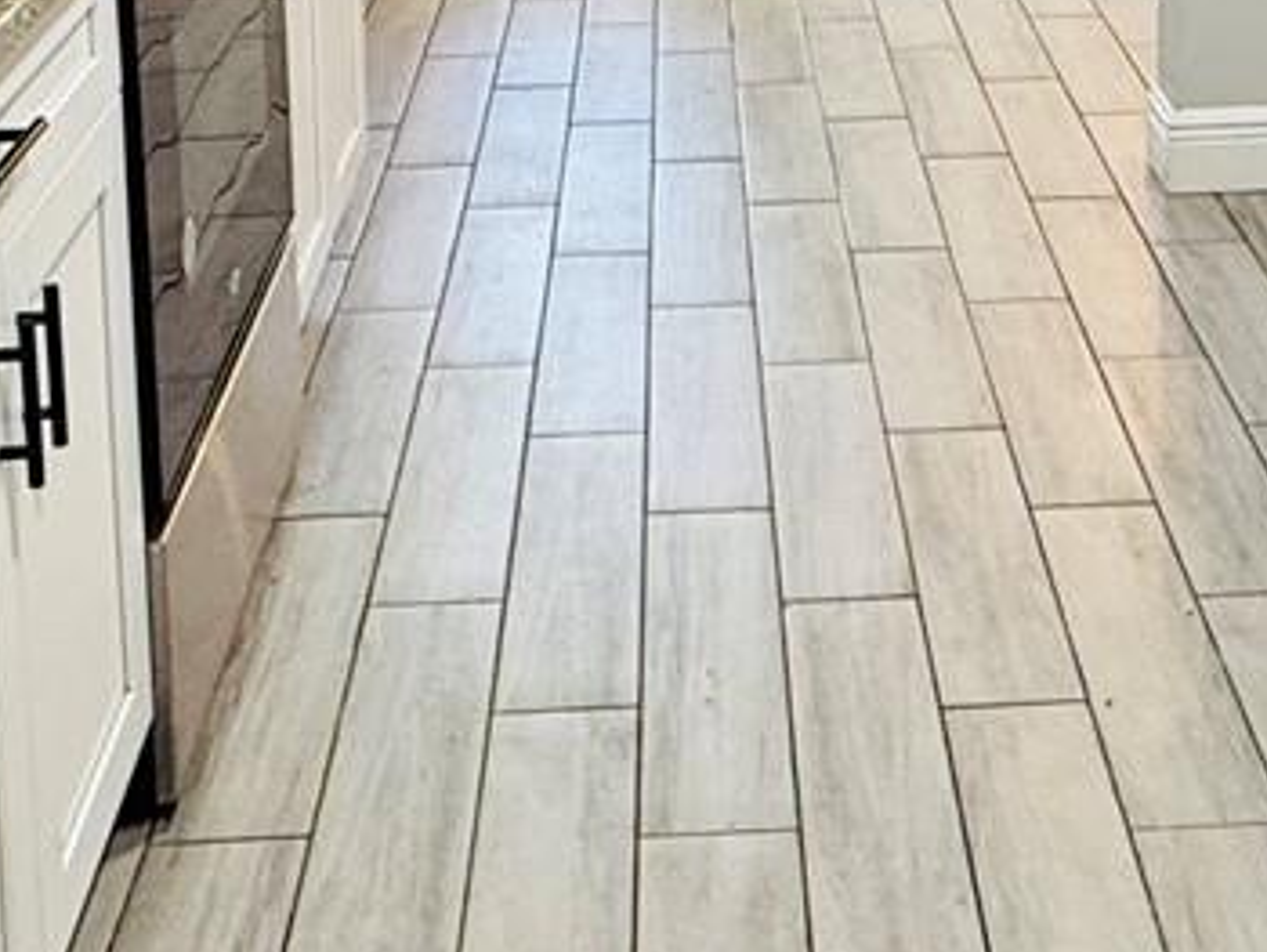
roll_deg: +0.7
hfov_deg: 30.1
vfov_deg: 20.5
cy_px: -369
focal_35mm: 64
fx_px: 2344
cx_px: 822
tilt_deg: -6.1
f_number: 2.2
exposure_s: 1/60
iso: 250
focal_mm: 2.22
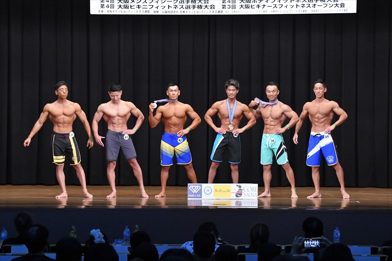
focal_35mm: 123
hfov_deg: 16.7
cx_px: 196
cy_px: 130
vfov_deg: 11.1
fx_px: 1339
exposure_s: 1/400
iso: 8000
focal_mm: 82
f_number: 5.6
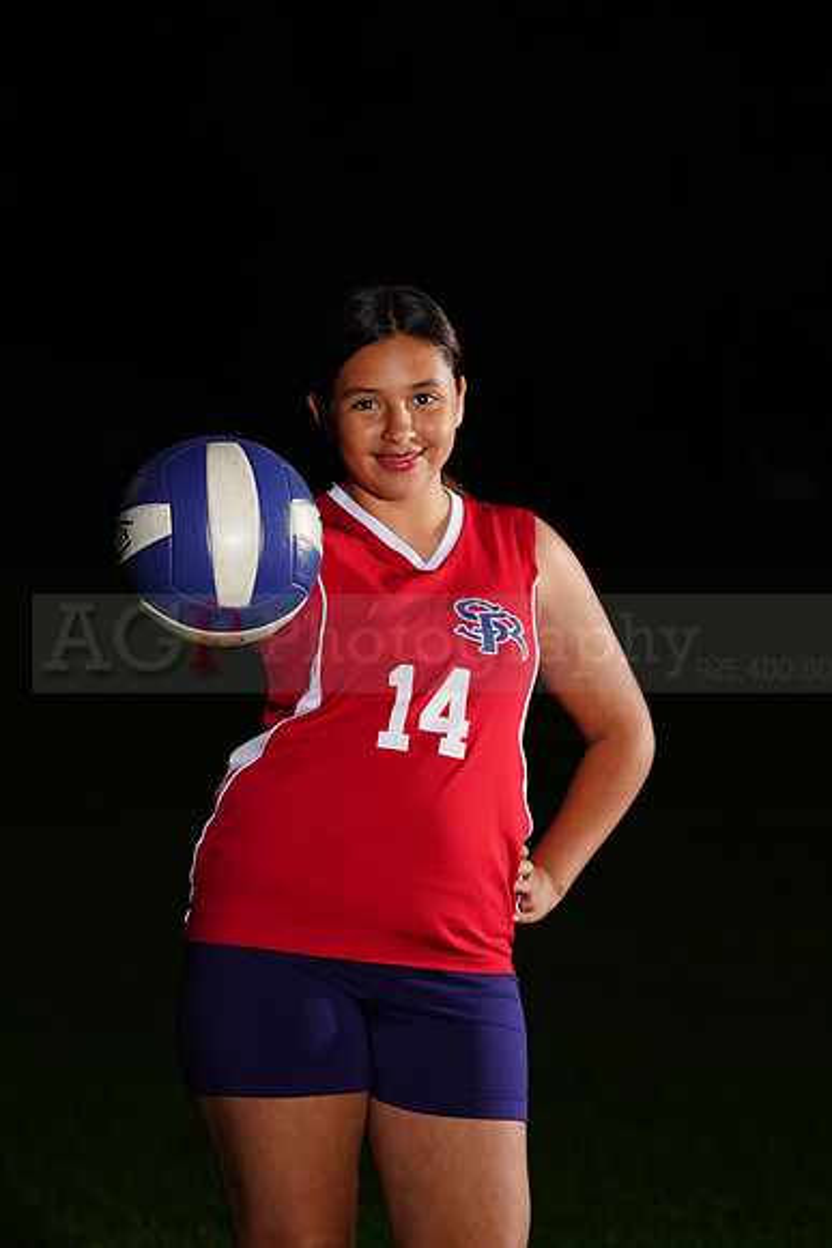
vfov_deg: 12.5
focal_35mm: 164
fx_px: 5681
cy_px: 624
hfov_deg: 8.4
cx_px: 416
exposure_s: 1/125
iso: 400
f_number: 9
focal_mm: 164
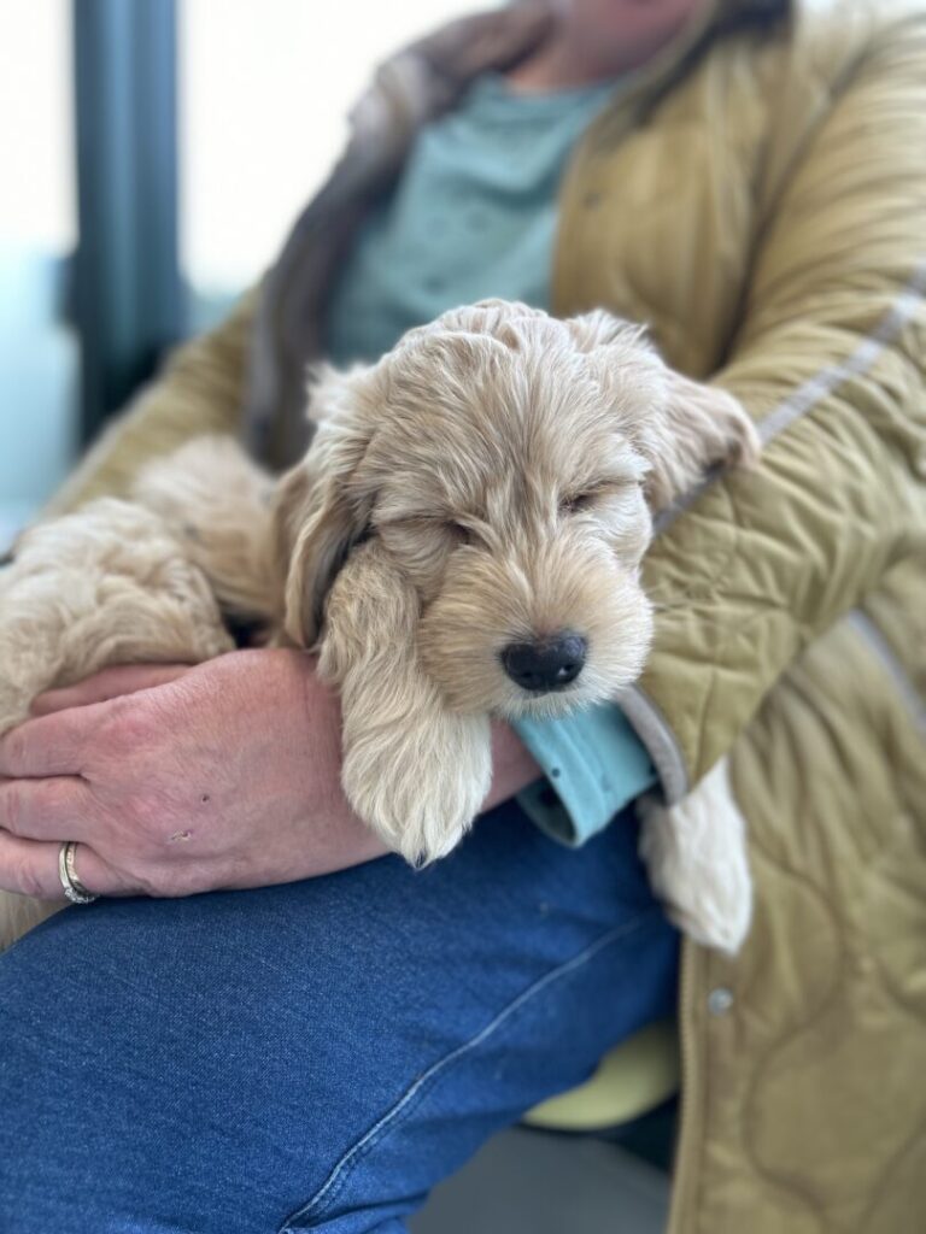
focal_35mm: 26
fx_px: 927
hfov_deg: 53.1
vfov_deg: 67.3
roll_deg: -1.7
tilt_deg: -9.6
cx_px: 463
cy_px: 617
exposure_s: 1/121
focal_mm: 5.7
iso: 50
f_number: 1.5
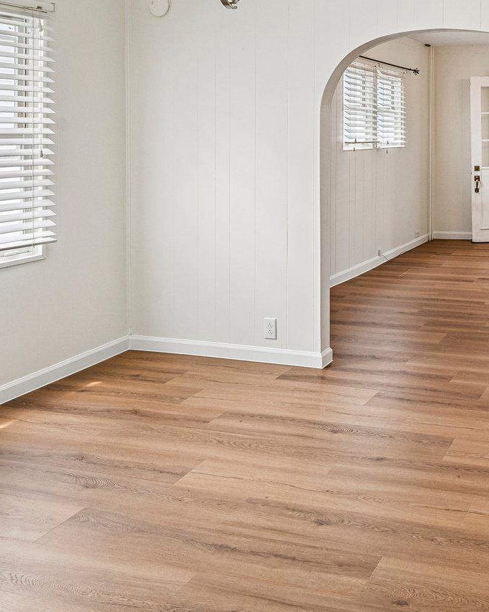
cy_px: 135
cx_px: 495
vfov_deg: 47.9
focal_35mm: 36
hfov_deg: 36.7
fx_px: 651
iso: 800
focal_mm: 16
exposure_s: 1/200
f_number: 8
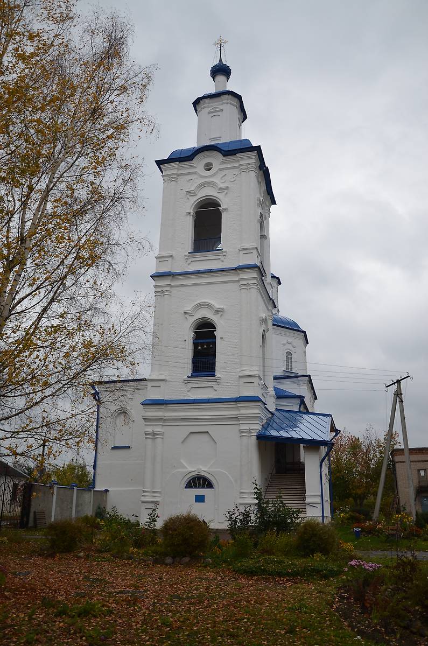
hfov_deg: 47.7
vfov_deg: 67.5
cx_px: 214
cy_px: 323
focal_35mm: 27
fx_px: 484
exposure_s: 1/125
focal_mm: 18
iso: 280
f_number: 5.6
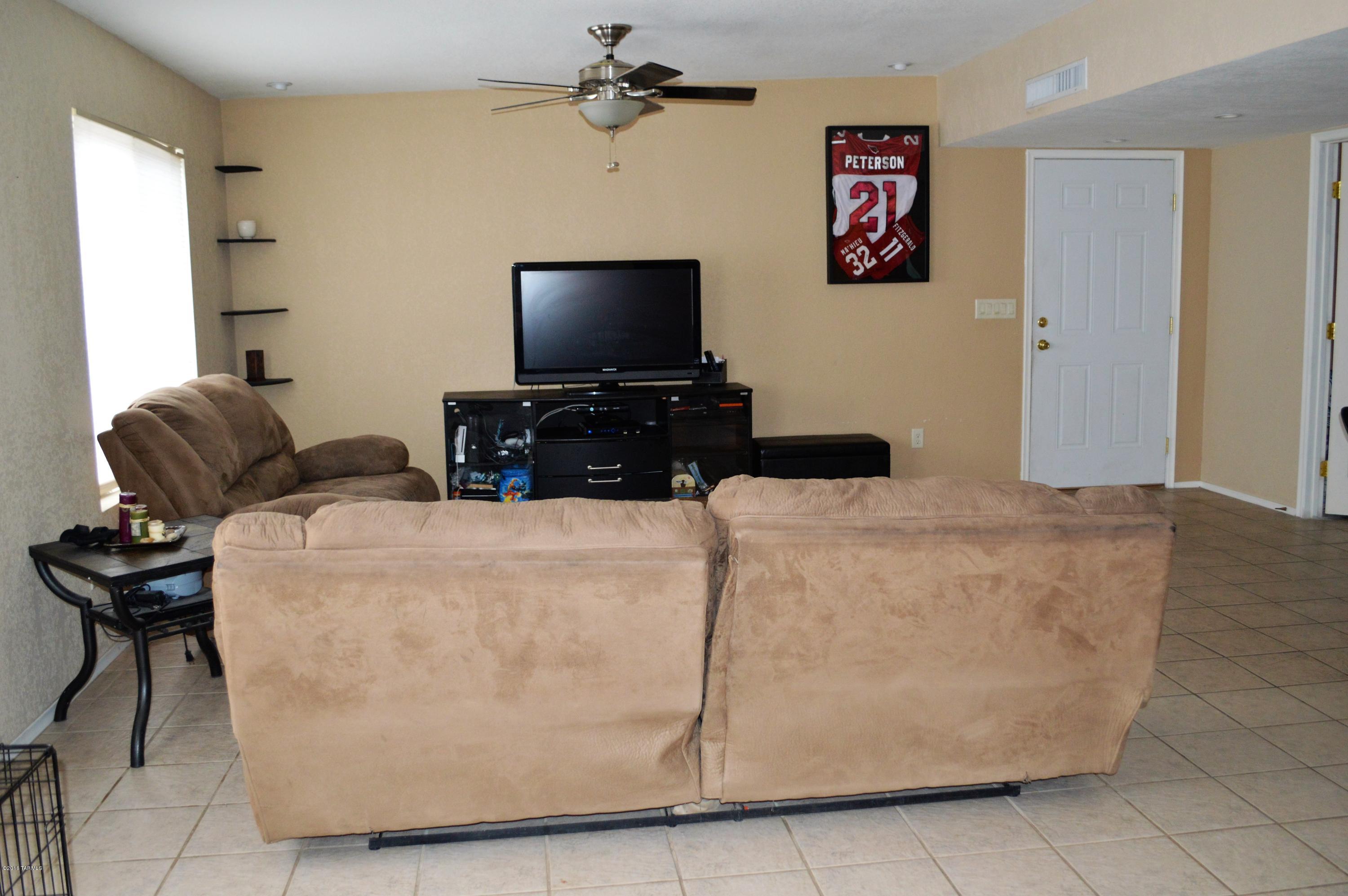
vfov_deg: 39.9
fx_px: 1234
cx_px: 674
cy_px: 448
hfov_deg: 57.3
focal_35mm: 33
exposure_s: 1/60
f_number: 3.8
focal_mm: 22
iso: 1000
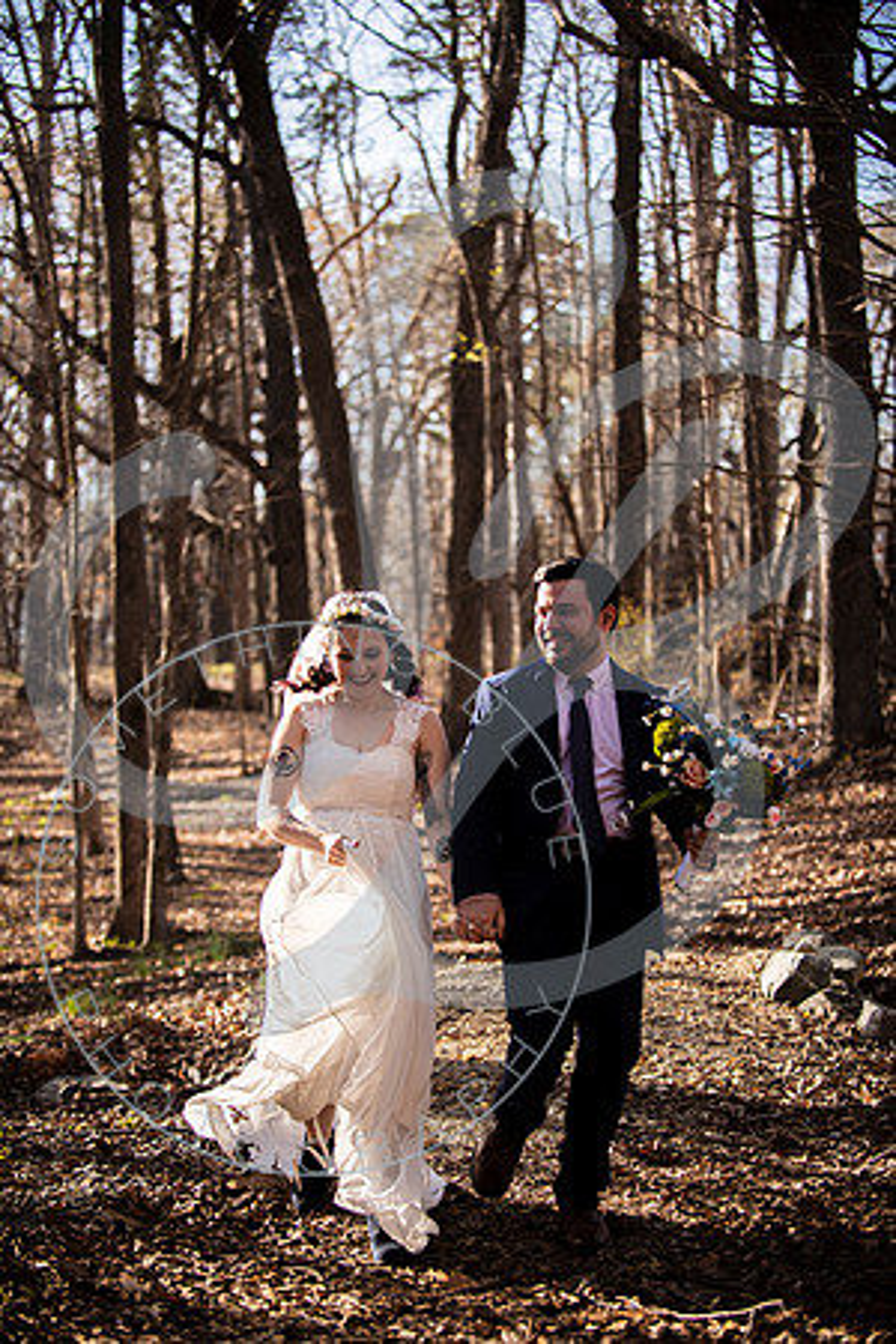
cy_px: 672
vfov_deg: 28.8
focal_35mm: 70
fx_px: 2613
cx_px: 448
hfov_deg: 19.5
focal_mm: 70
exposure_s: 1/800
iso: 100
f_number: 2.8
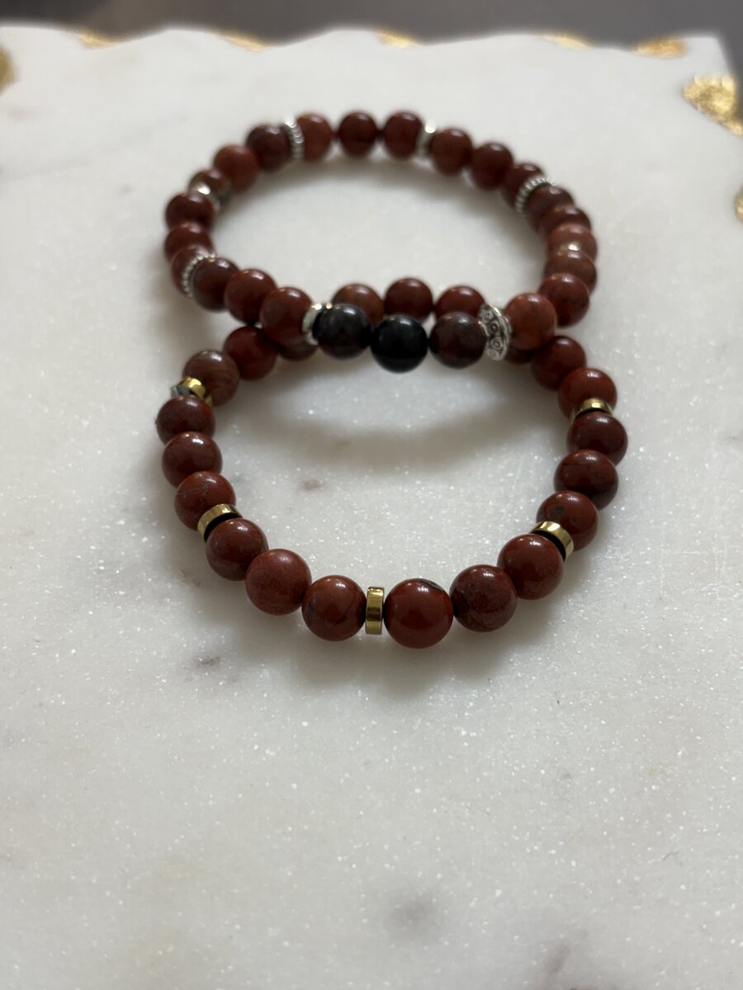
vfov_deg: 36.8
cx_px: 372
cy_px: 495
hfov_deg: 28.0
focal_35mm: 52
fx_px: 1488
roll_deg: -0.9
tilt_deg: -42.1
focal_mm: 5.96
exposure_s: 1/60
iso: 40
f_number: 1.6
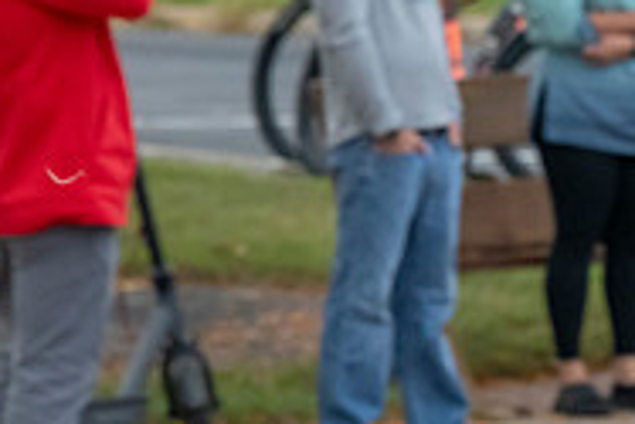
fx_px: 10397
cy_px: 371
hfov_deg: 3.5
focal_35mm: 589
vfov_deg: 2.3
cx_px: 859
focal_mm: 190
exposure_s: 1/320
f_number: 11
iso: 3200
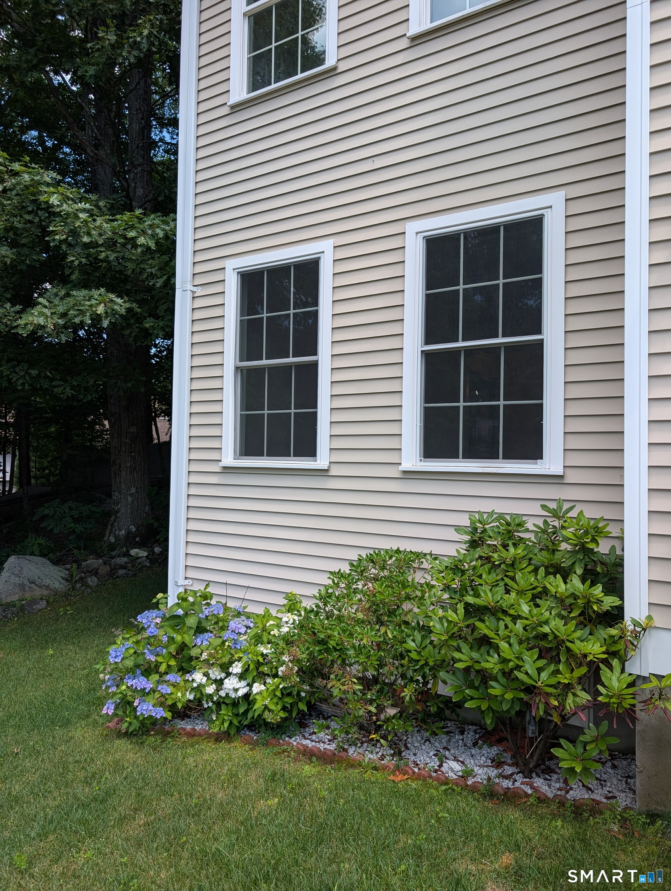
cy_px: 446
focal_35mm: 24
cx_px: 336
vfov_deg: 71.5
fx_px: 619
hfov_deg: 56.9
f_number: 1.68
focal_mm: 6.9
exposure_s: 1/510
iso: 21
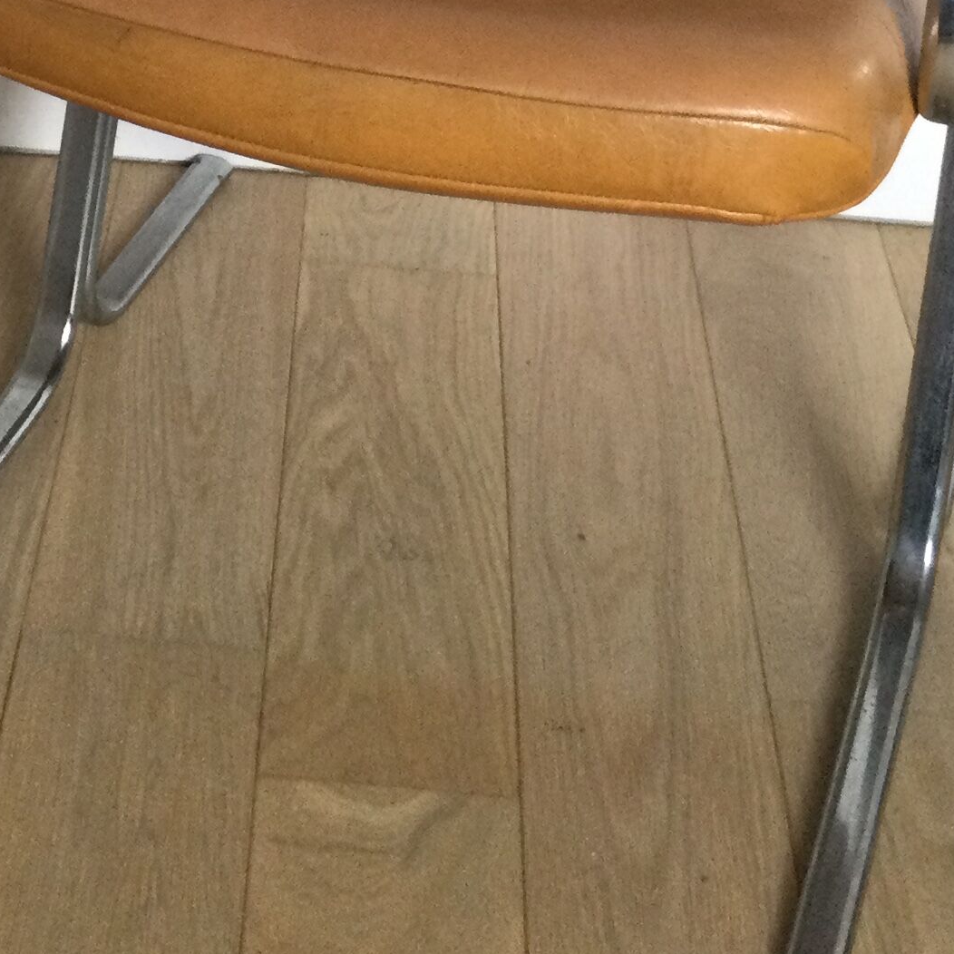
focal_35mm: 85
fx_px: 2650
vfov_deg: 18.8
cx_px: 201
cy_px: -312
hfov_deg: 20.2
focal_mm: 3.3
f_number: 2.4
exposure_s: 1/33
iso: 160
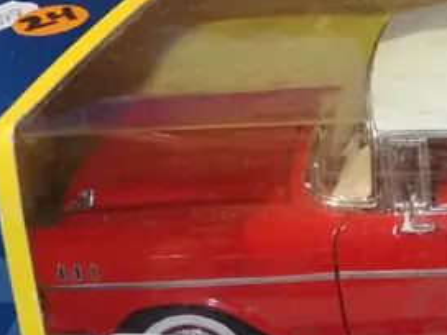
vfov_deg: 9.4
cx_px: 643
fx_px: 2040
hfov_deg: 12.0
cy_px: 169
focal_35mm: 158
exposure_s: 1/200
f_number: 5.6
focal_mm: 21
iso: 2000
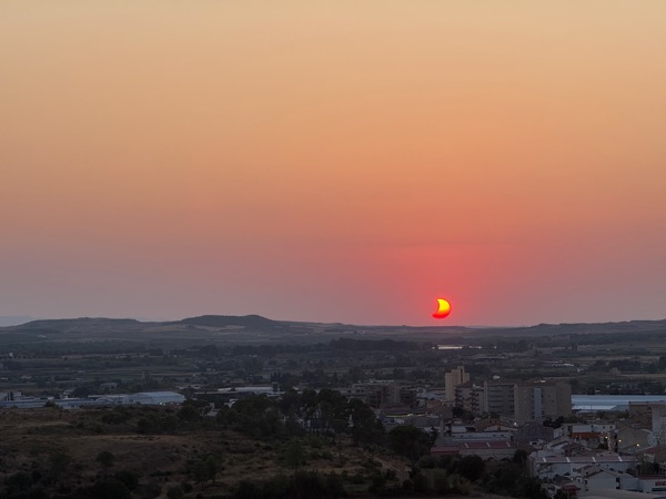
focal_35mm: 120
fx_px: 2309
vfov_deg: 12.3
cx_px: 333
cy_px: 250
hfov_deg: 16.4
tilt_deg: +2.1
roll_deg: +1.1
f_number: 2.8
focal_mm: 15.66
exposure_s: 1/143
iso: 50
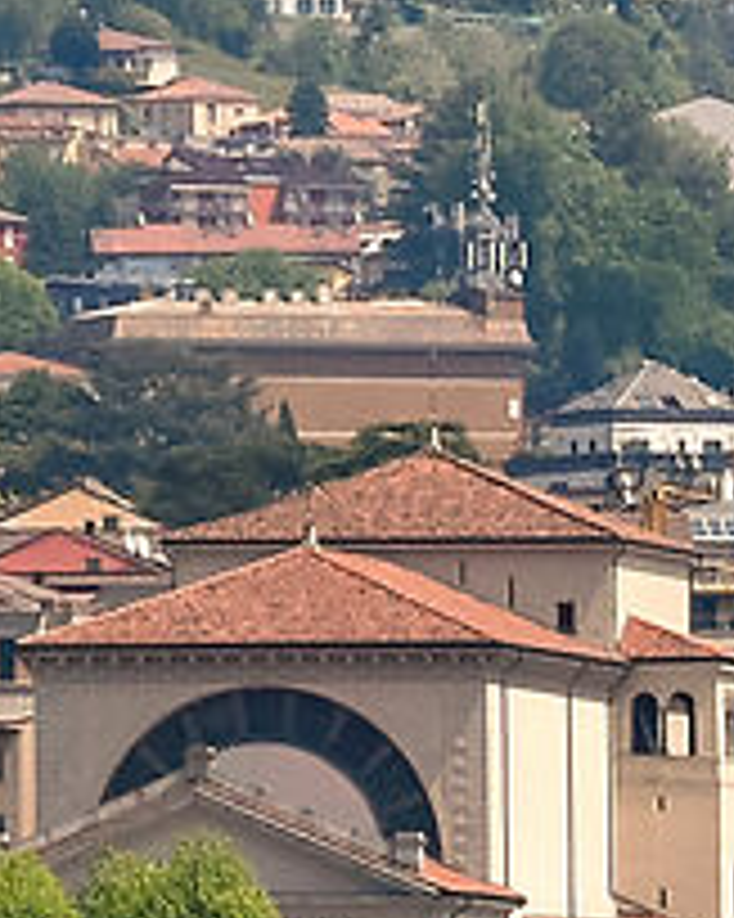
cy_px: -1134
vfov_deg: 2.1
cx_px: -2639
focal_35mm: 941
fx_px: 25571
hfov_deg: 1.6
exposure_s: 1/800
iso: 160
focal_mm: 85
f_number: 6.3
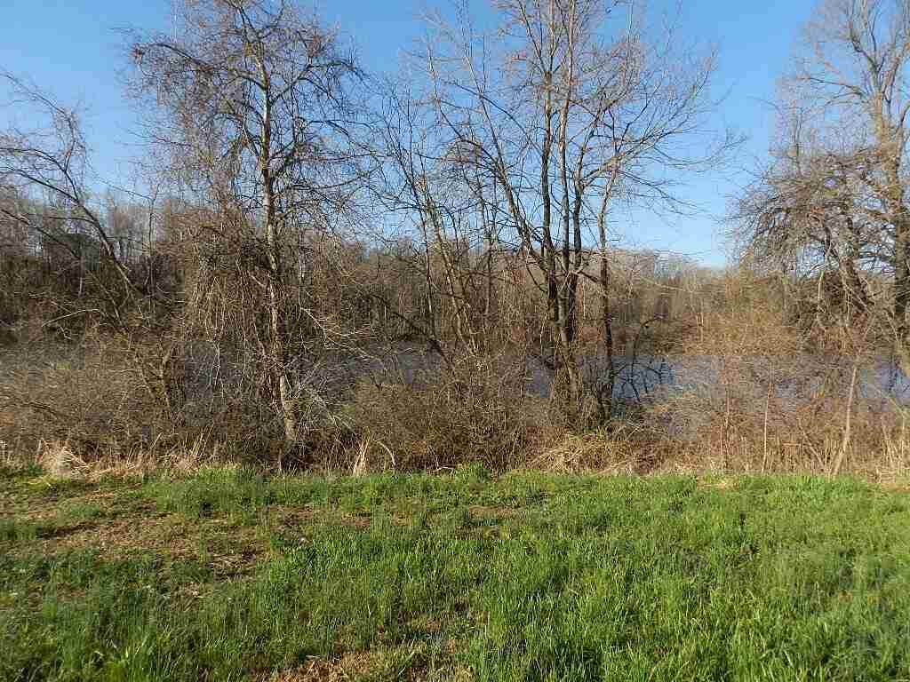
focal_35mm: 23
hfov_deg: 73.9
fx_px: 605
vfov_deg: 58.9
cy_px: 341
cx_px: 455
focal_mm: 4
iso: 160
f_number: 4
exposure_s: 1/640
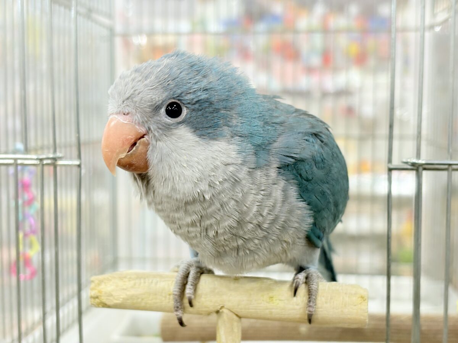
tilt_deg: -4.4
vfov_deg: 28.0
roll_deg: -0.2
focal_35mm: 52
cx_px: 229
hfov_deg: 36.8
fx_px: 688
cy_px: 172
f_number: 1.6
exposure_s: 1/50
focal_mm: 5.96
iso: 80
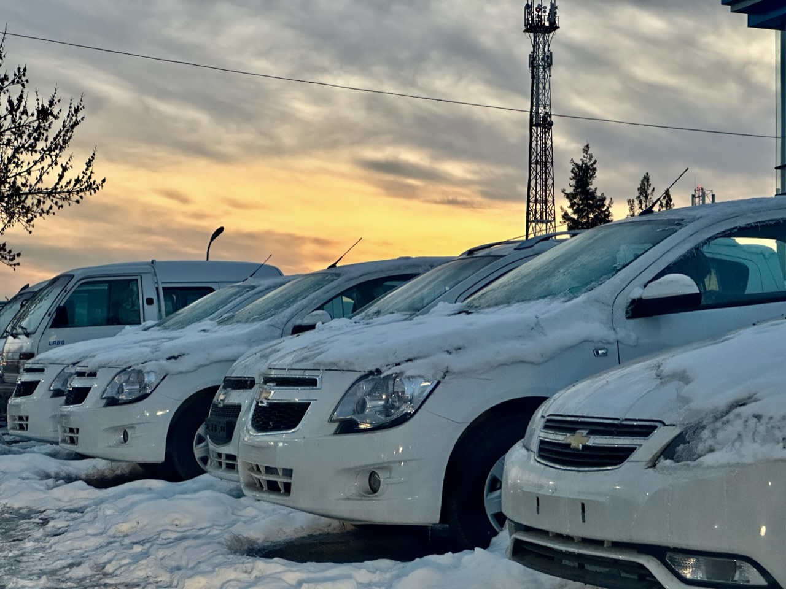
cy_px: 294
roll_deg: -0.5
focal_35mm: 77
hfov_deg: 25.3
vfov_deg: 19.1
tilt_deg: +3.2
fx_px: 1748
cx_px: 393
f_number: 2.8
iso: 400
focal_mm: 9
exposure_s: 1/60
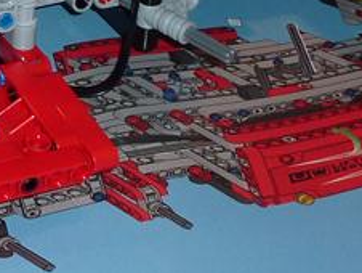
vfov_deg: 8.1
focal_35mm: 181
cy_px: -116
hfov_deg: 10.4
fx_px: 1895
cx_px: -250
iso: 100
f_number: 3.6
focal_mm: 6.5
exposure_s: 1/30
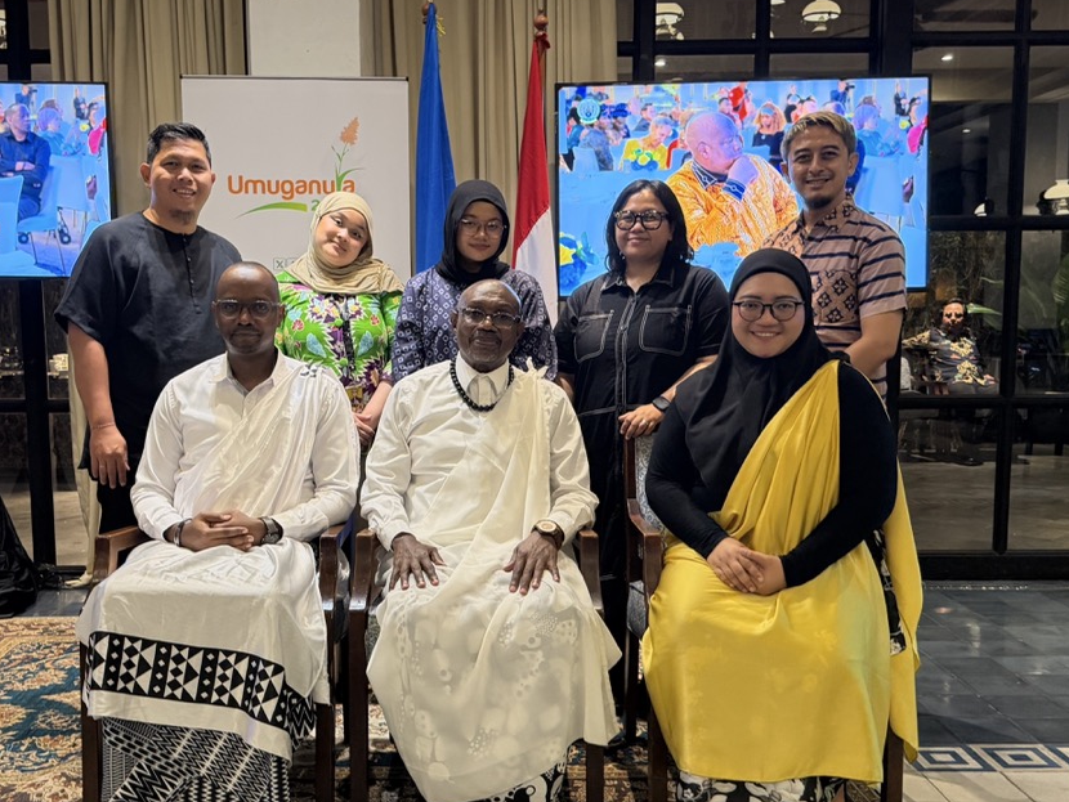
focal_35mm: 37
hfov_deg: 50.0
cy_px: 436
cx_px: 466
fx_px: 1143
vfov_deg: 38.7
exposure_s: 1/60
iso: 400
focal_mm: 6.76
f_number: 1.78
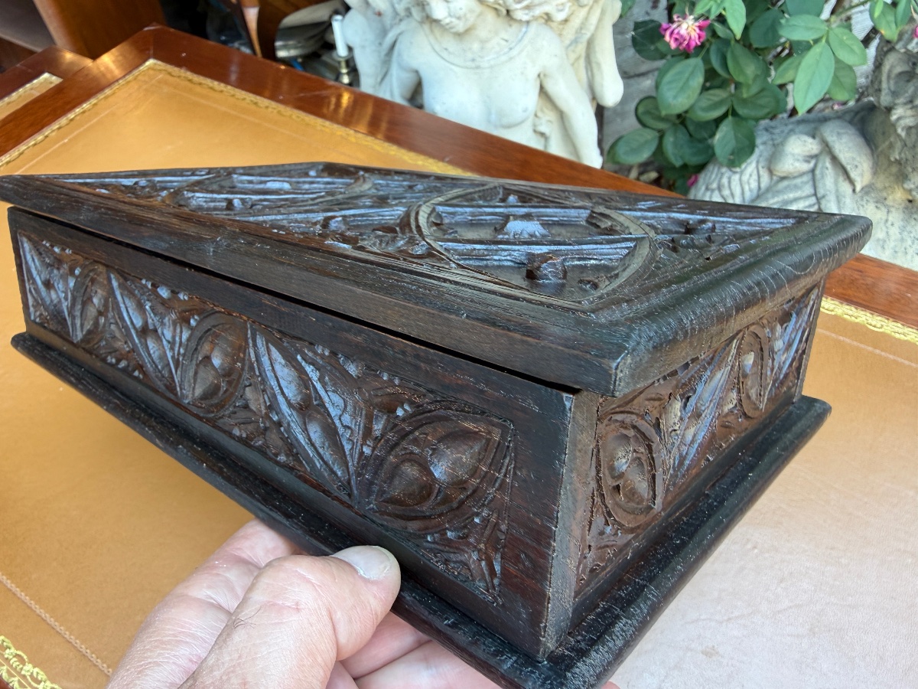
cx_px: 459
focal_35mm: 24
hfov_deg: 71.6
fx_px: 636
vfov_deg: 56.8
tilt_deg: -51.4
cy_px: 344
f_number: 2.2
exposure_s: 1/100
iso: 80
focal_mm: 2.22
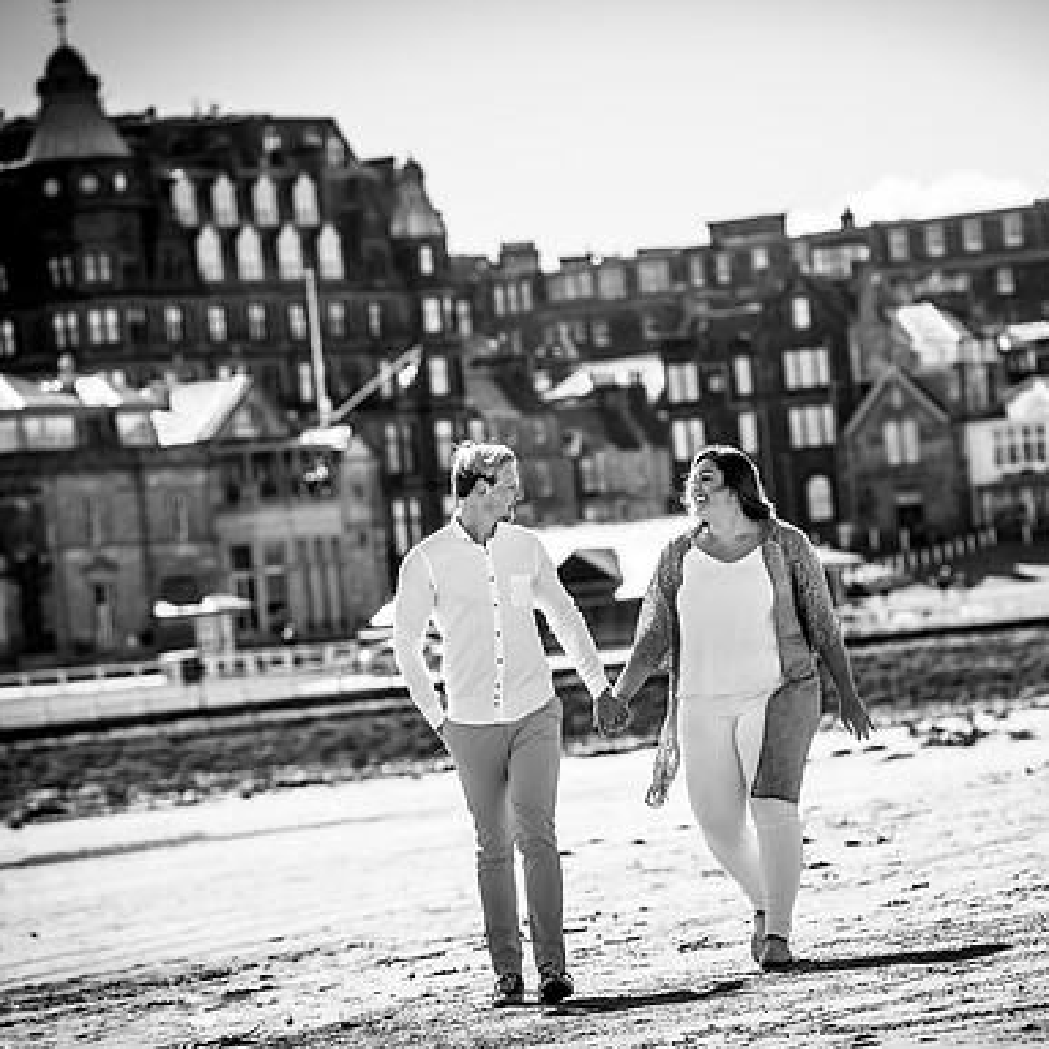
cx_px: 631
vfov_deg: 6.8
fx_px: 8811
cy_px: 523
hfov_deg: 6.8
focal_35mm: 257
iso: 320
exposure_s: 1/3200
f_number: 5.6
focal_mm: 200
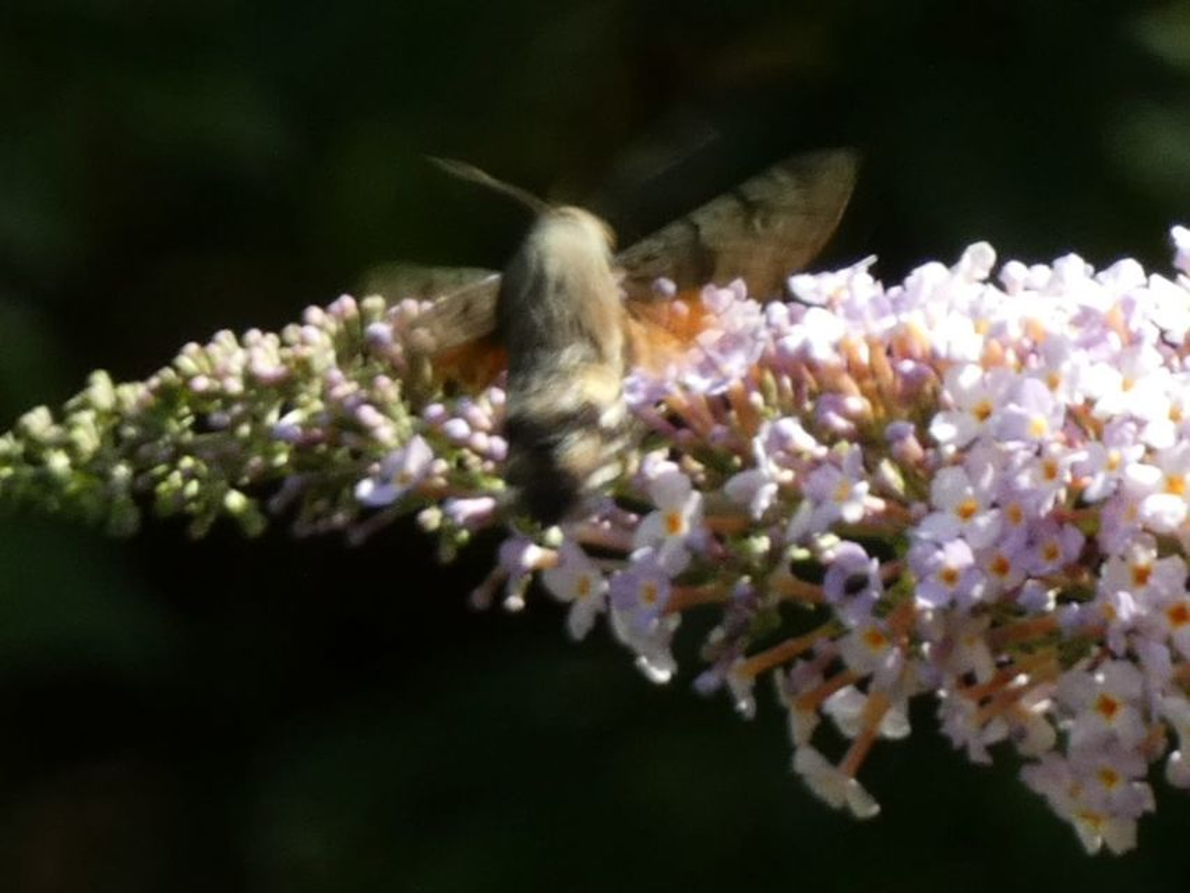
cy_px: 446
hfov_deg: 4.0
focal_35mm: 500
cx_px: 595
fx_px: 17191
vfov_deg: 3.0
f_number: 5.6
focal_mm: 89.5
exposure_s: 1/100
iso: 125
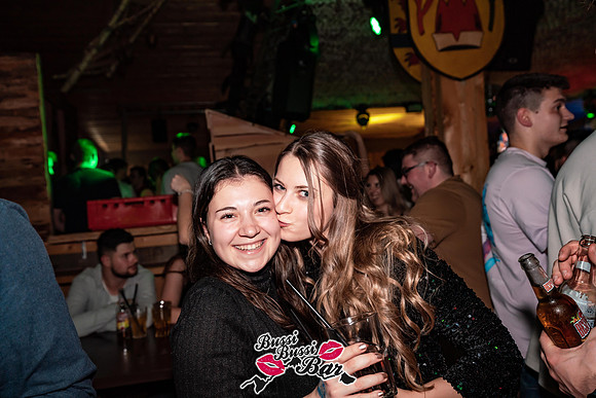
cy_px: 199
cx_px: 298
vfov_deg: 42.3
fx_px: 513
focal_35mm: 31
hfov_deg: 60.3
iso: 1600
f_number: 4
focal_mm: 31
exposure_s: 1/60
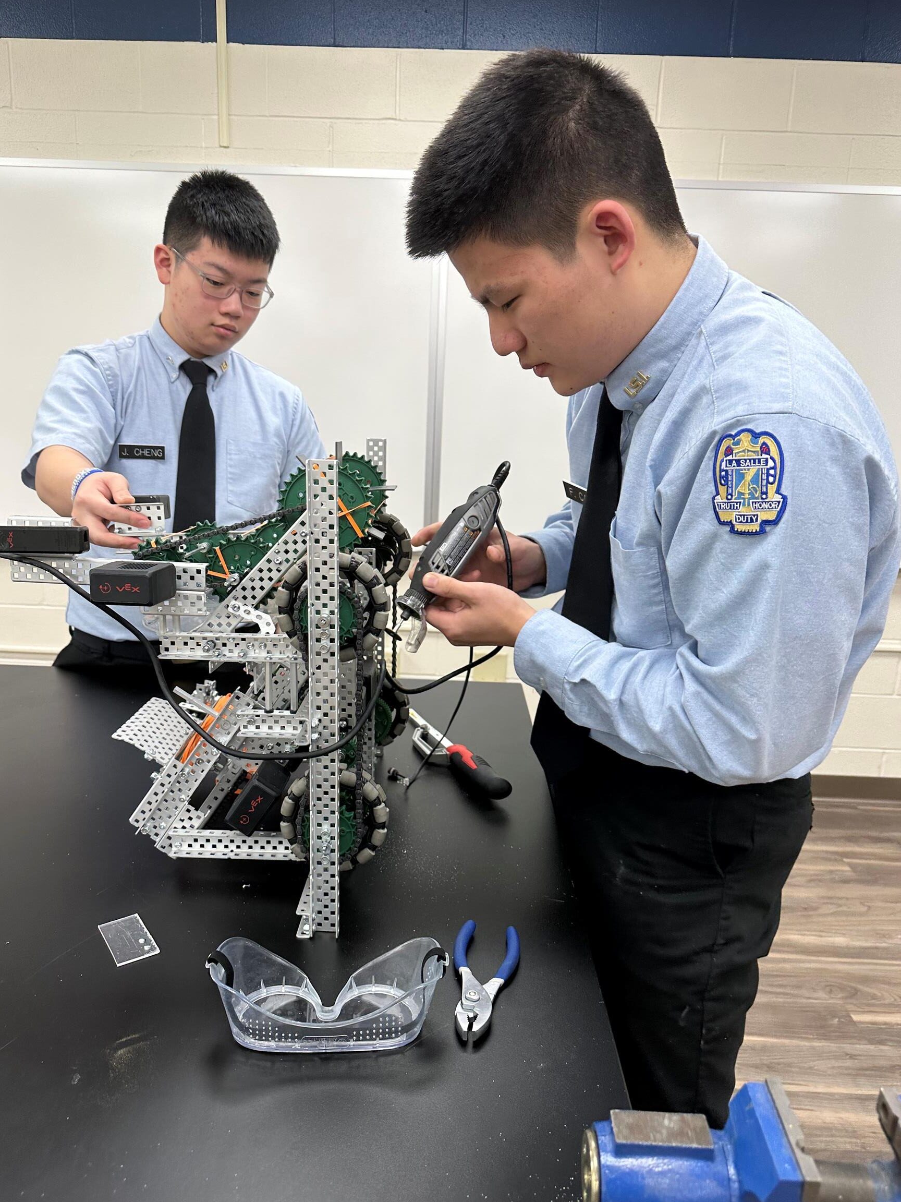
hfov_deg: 54.9
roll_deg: -1.9
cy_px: 605
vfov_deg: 69.4
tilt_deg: -13.9
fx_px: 868
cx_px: 435
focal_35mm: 25
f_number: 1.78
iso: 125
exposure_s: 1/120
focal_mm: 6.86
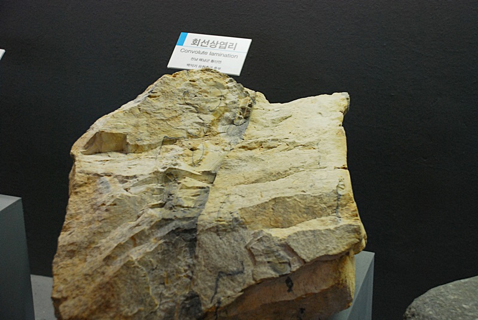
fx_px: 798
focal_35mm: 60
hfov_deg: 33.4
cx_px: 239
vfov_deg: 22.7
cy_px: 160
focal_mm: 40
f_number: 4.5
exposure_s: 1/30
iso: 640
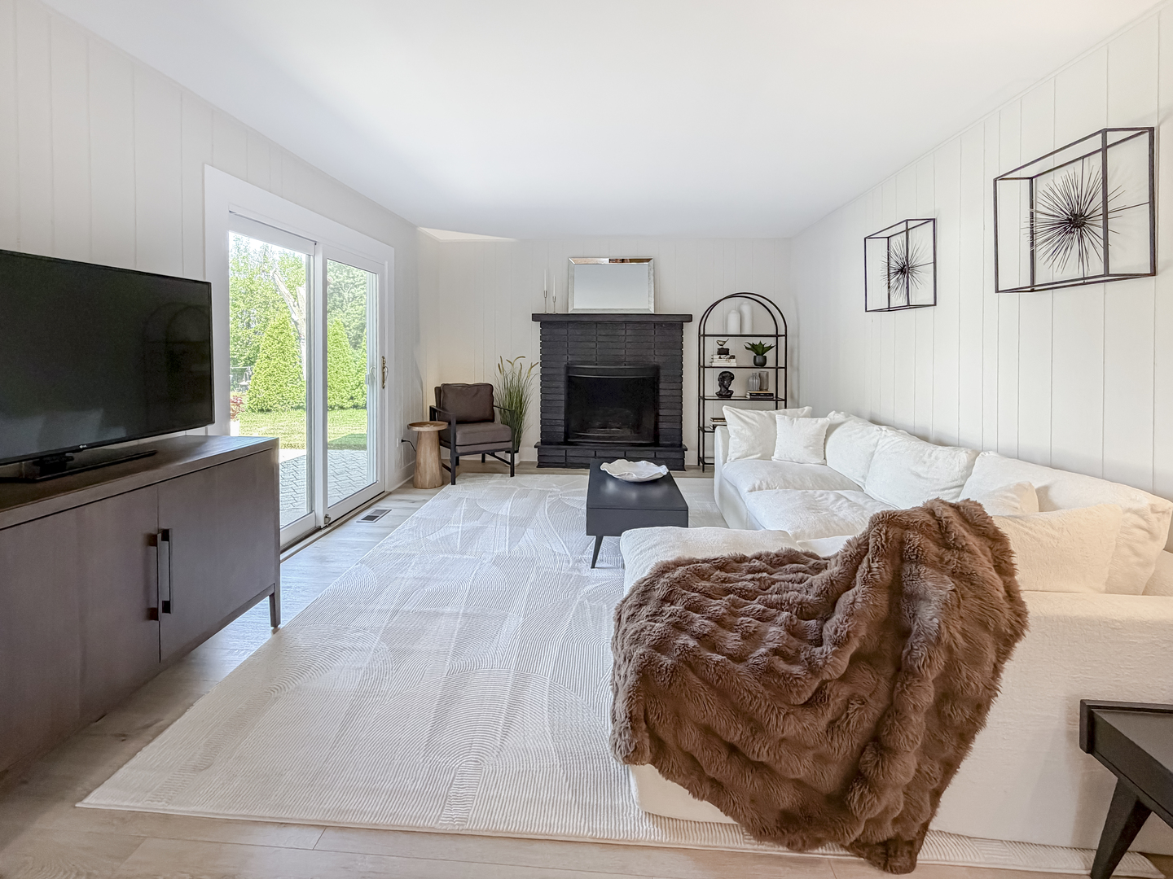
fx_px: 474
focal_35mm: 14
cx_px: 586
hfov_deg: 102.1
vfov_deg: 85.7
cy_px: 440
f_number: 2.2
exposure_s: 1/120
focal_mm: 2.22
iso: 200
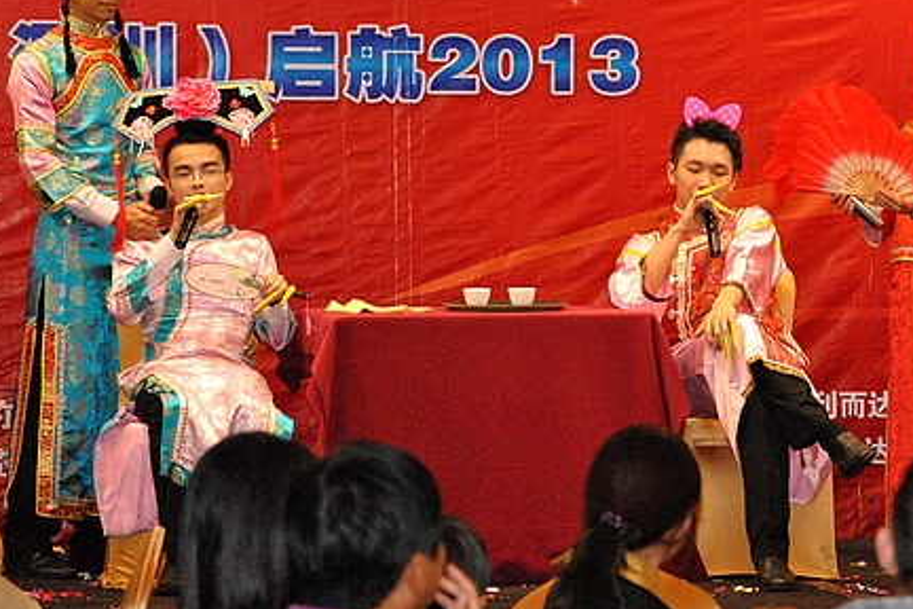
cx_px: 552
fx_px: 4539
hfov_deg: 11.5
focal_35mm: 179
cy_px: 190
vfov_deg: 7.7
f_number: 4.2
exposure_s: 1/200
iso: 1600
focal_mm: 86
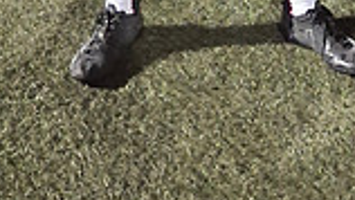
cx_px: 201
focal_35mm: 100
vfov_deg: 9.2
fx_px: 942
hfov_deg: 21.3
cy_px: -431
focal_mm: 4.69
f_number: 1.8
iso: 250
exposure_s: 1/30
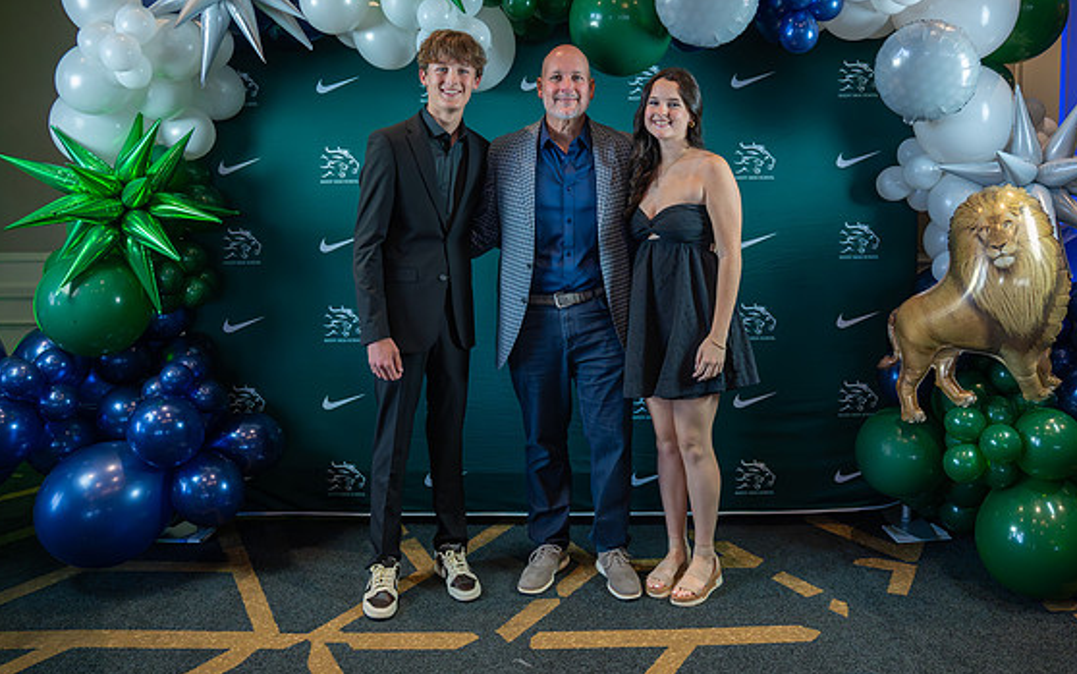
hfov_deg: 66.4
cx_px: 582
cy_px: 287
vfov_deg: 44.4
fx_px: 822
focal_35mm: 28
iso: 3200
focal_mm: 24
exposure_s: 1/500
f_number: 2.8
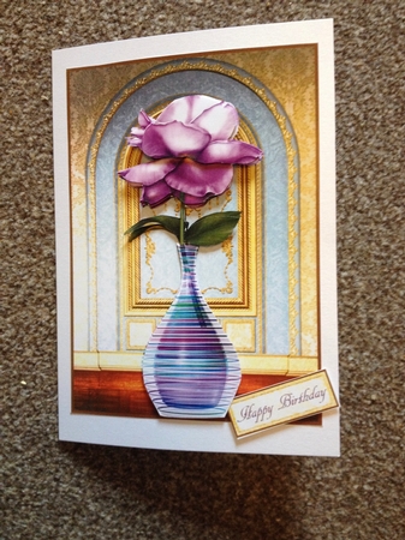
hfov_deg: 40.7
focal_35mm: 35
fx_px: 547
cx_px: 202
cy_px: 270
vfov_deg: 52.7
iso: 200
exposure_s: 1/20
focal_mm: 4.28
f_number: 2.4
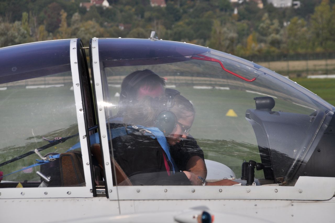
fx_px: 2300
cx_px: 168
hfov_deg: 8.3
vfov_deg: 5.5
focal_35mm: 248
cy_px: 112
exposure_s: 1/1000
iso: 200
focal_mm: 165
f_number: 10
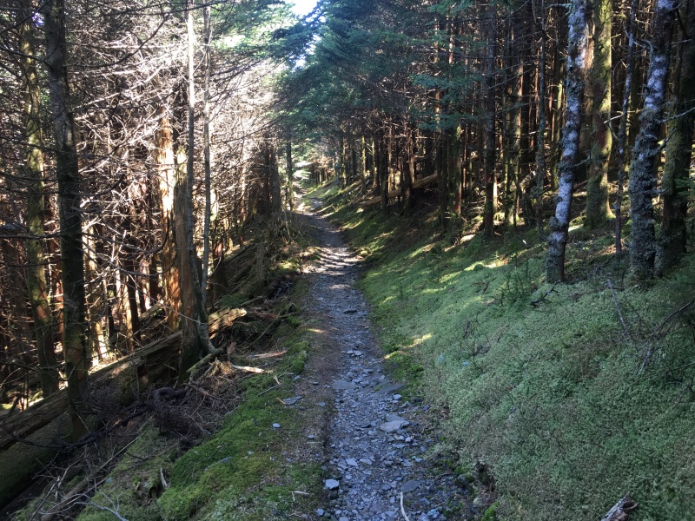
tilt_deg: -9.0
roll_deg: -0.2
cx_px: 348
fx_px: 582
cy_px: 260
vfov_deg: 48.2
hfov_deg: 61.7
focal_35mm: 29
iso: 40
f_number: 2.2
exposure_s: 1/30
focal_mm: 4.15
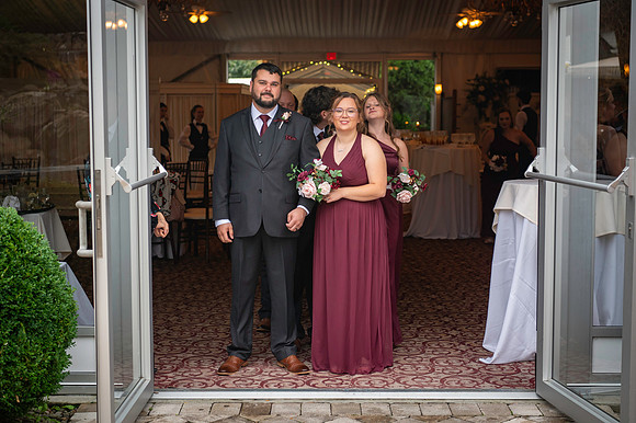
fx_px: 1059
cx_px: 318
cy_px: 212
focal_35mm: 60
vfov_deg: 22.6
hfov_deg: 33.4
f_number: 3.5
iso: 500
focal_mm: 60
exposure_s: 1/160
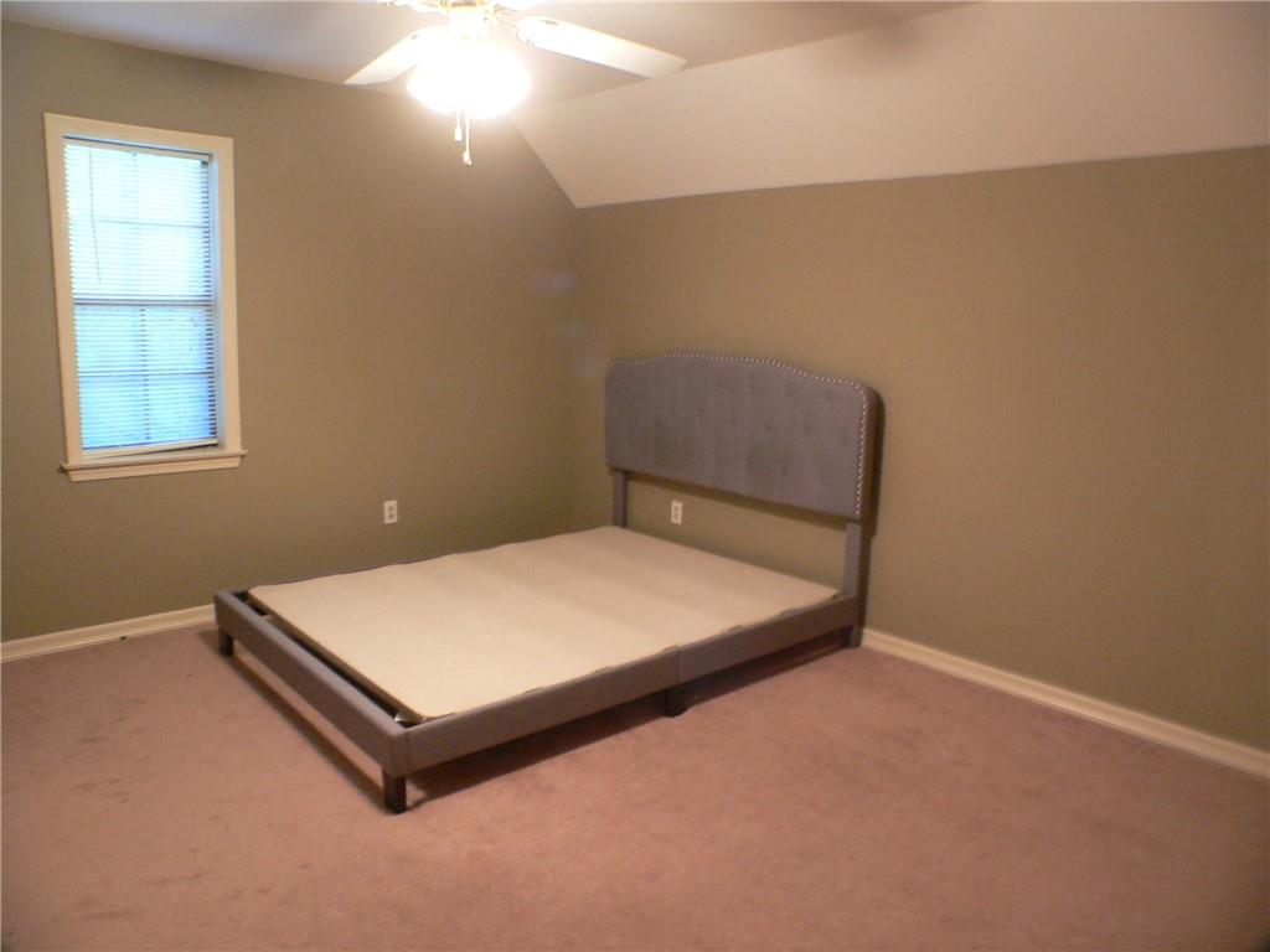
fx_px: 1321
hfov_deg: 51.4
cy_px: 476
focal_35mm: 36
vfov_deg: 39.7
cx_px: 635
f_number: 2.8
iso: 200
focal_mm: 6
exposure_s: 1/4
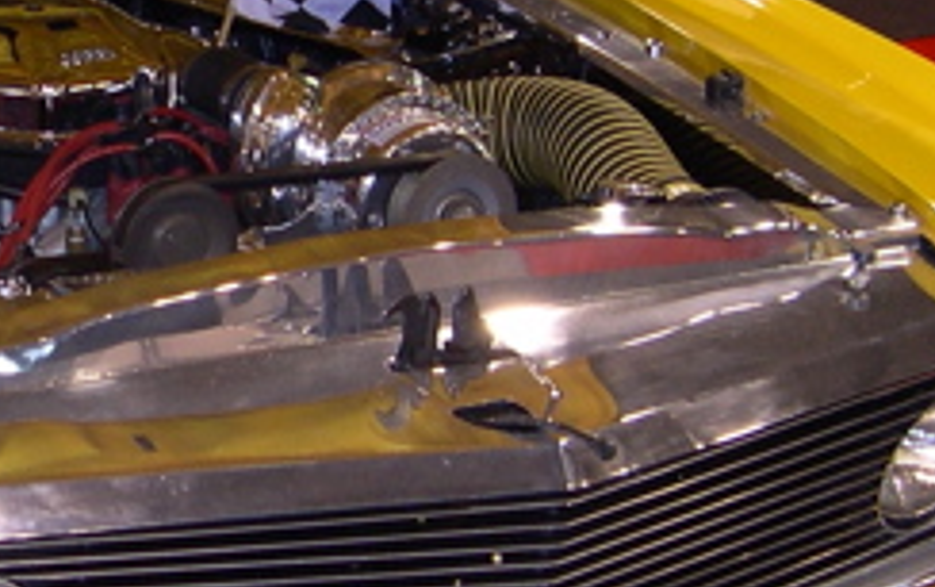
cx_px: 8
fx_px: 3367
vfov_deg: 9.9
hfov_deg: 15.5
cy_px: 203
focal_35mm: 132
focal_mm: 8
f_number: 2.8
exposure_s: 1/30
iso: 100
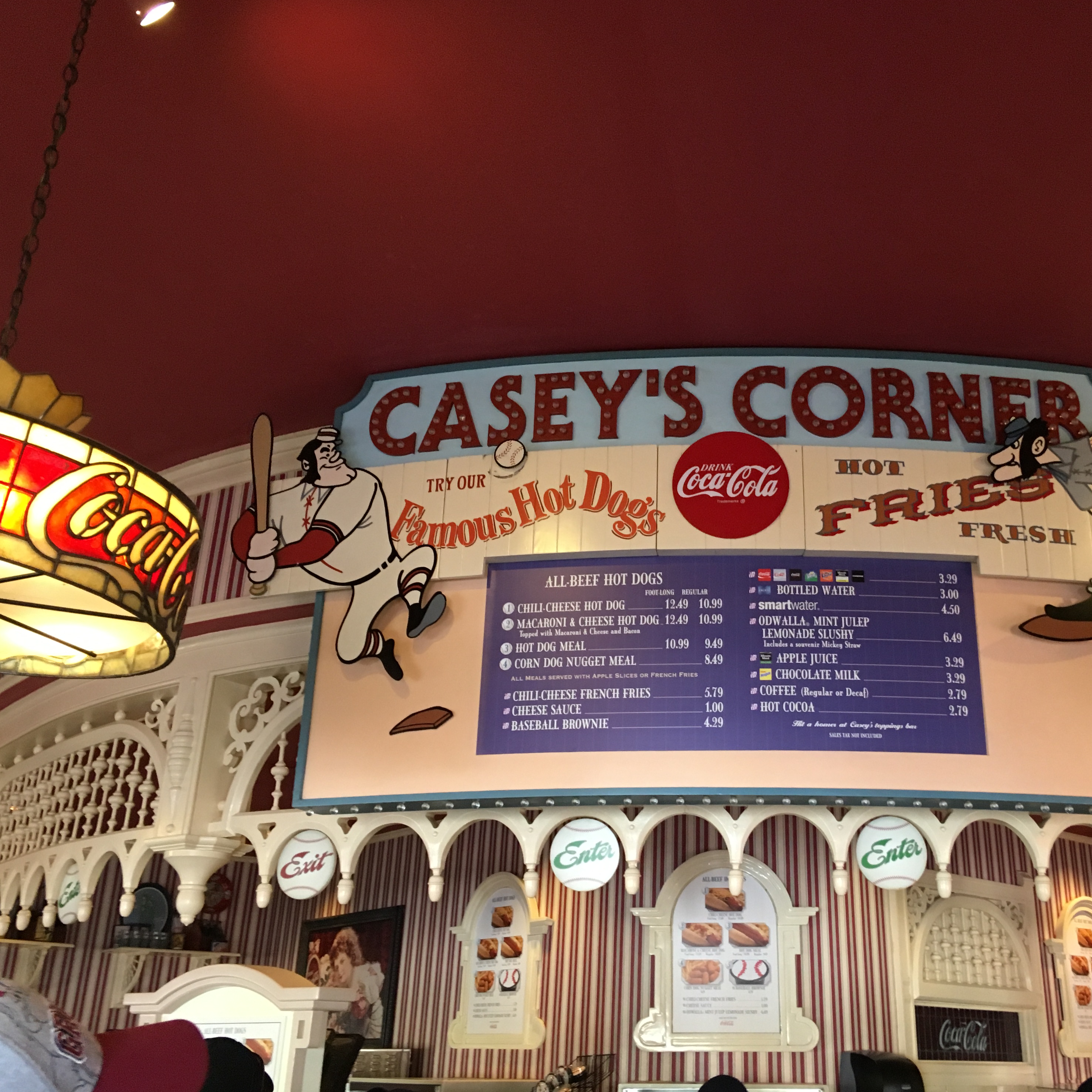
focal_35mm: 35
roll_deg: -0.7
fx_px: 1249
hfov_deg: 46.9
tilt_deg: +24.2
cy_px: 536
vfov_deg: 47.2
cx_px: 669
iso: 125
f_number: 2.2
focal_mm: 4.15
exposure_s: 1/30
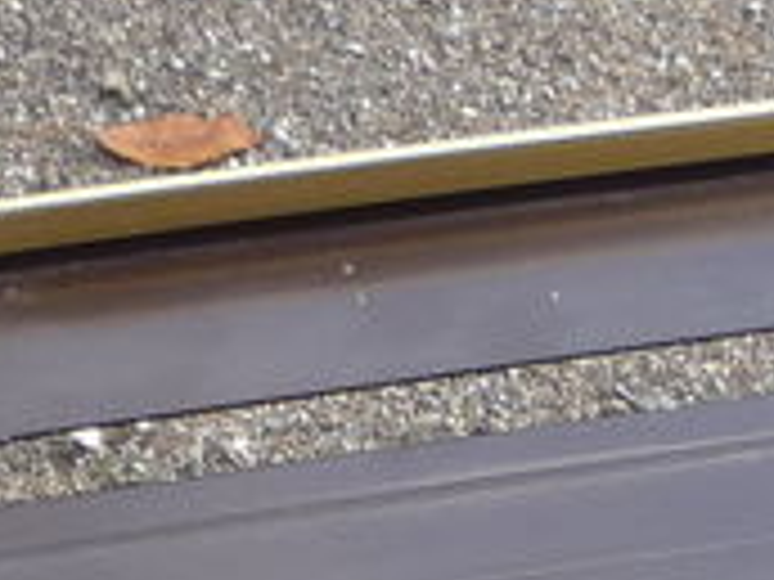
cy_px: 1547
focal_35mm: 174
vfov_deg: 7.7
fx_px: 3891
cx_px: 652
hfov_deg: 11.3
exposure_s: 1/125
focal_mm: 5.2
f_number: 4
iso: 100
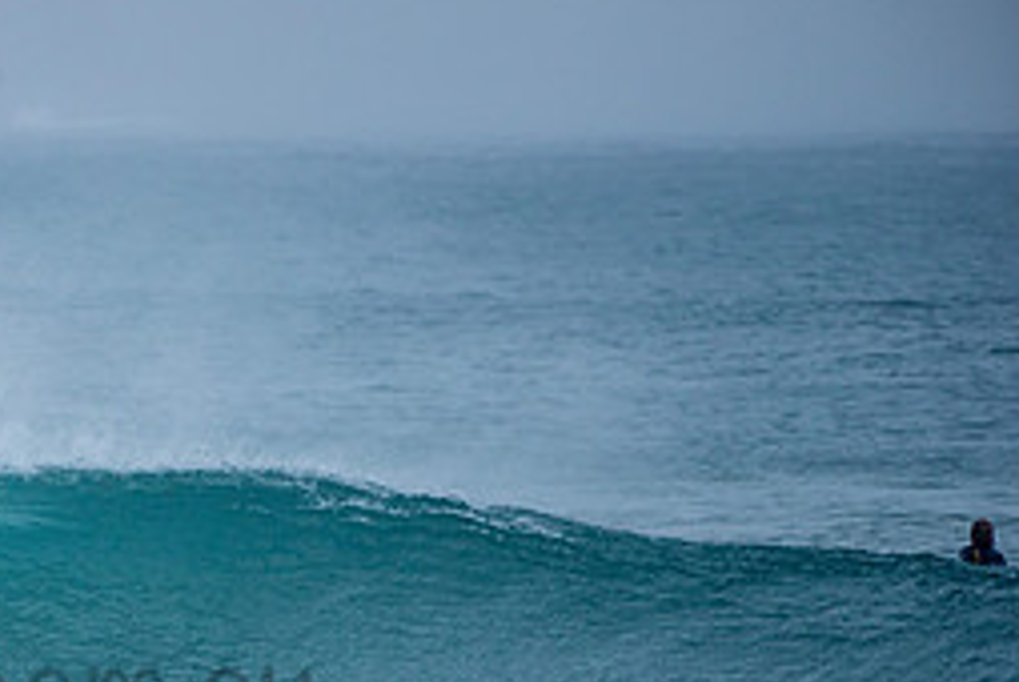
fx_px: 32305
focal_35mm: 1140
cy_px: 652
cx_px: -112
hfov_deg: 1.8
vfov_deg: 1.2
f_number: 5.6
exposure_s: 1/1000
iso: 220
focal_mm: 500
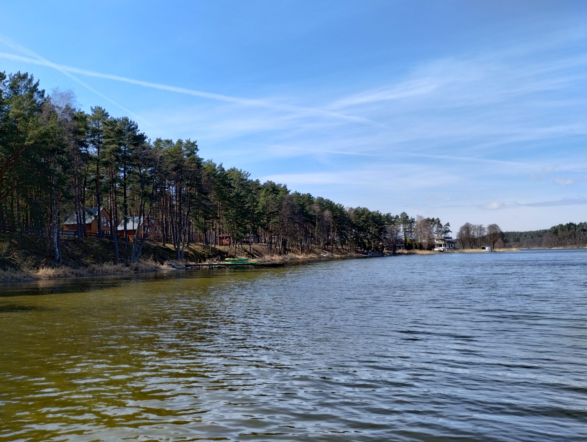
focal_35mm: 28
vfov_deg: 49.9
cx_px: 294
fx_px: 476
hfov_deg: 63.4
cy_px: 221
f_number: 1.8
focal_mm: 4.27
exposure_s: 1/560
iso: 100
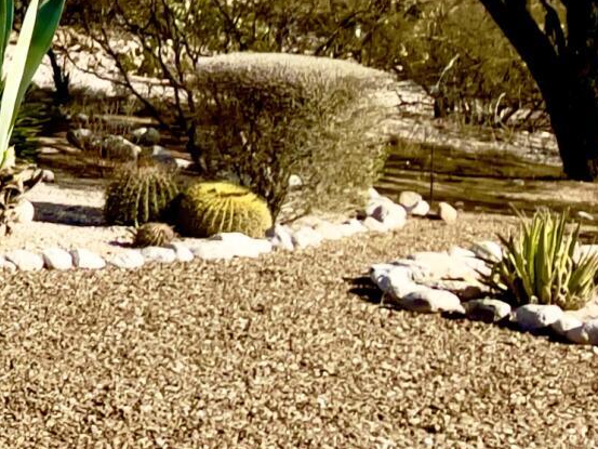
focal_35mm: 141
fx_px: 2436
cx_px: -993
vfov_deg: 10.4
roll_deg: -0.7
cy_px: -69
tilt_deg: -0.2
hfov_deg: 11.0
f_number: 1.6
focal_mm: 4.2
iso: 32
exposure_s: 1/5556
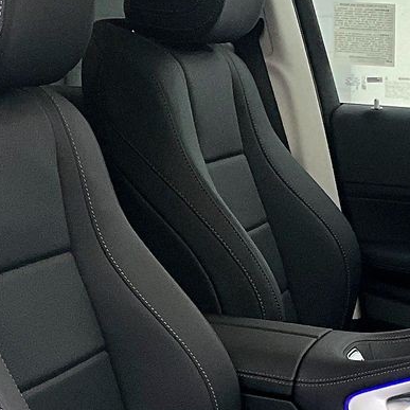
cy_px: 325
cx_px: 283
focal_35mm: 106
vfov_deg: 16.3
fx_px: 1420
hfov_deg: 16.4
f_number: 1.8
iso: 100
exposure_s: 1/60
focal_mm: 3
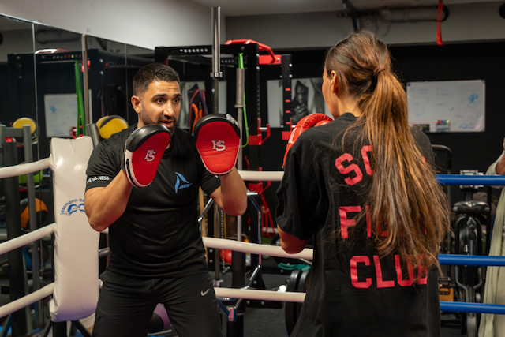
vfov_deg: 28.1
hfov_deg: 41.1
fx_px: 673
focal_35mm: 48
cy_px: 168
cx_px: 252
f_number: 5
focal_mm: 48
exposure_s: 1/125
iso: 6400
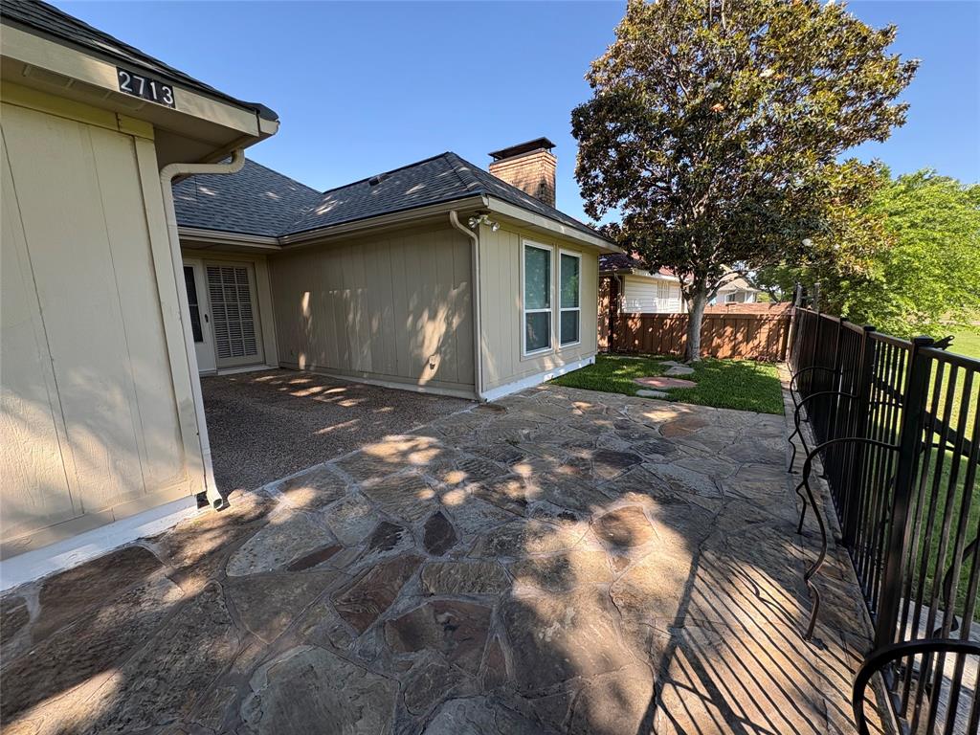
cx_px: 490
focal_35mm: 14
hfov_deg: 102.1
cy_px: 368
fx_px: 396
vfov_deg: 85.7
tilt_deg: -8.4
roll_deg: +1.0
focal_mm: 2.22
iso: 64
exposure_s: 1/414
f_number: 2.2
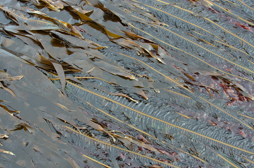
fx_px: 218
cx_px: 123
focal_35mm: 31
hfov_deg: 60.4
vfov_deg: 42.1
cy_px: 88
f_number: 5.6
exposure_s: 1/125
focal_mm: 18
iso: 360
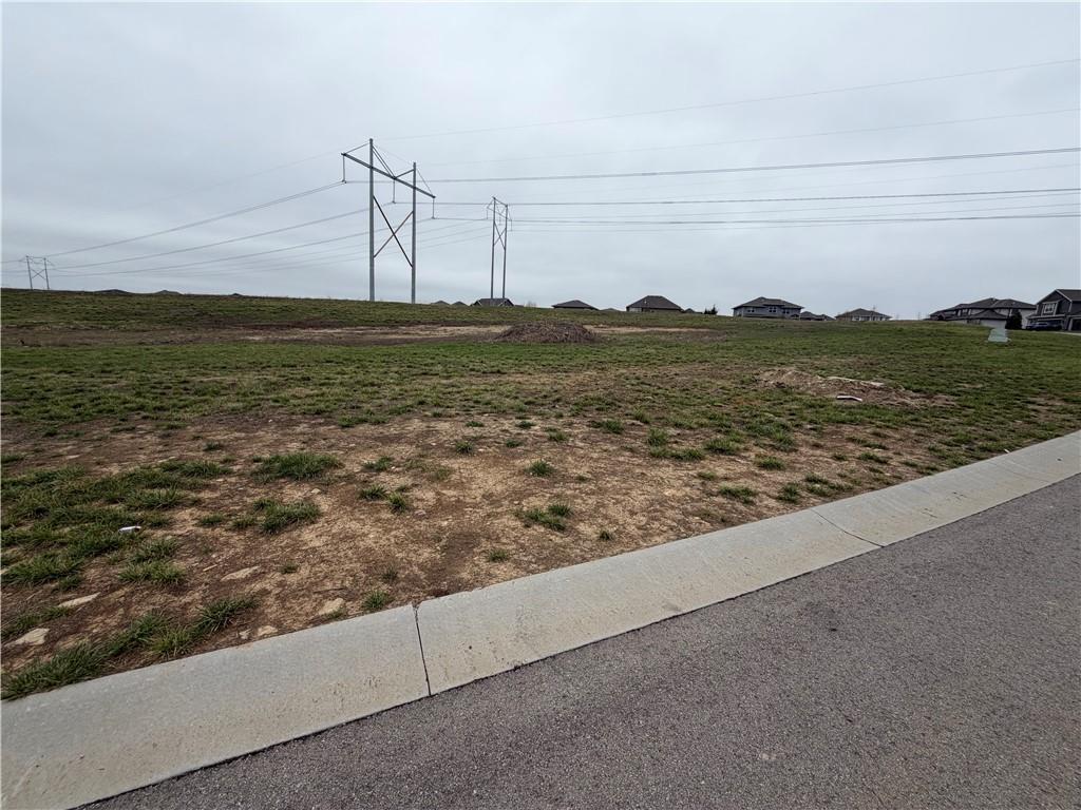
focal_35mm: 14
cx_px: 540
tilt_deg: -9.3
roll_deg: -3.3
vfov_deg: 85.7
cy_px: 405
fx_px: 437
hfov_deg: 102.1
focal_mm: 2.22
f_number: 2.2
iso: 32
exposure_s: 1/770
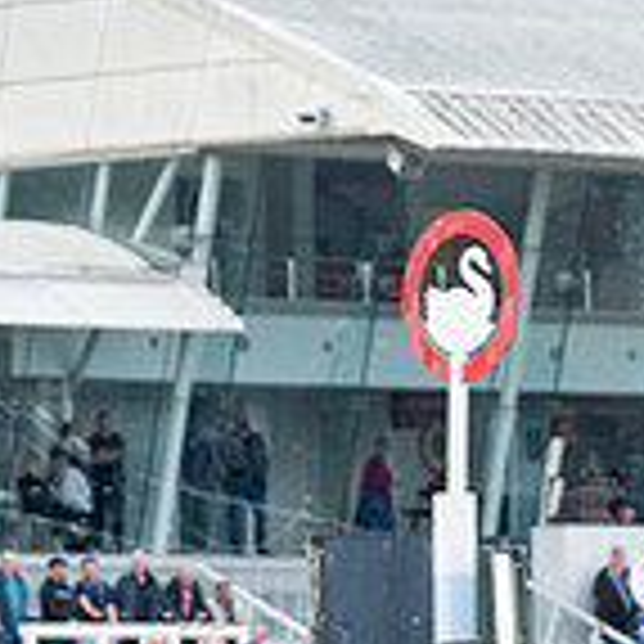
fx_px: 8356
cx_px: 1123
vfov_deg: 4.4
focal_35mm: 397
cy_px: 620
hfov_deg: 4.4
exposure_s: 1/800
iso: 400
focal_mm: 70
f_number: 4
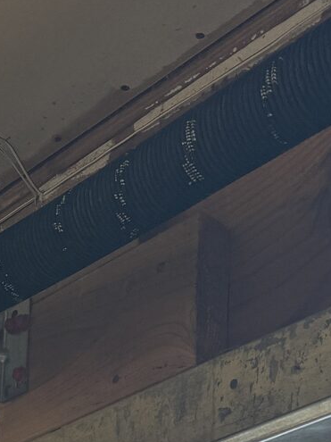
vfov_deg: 16.0
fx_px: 1237
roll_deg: -0.5
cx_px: 145
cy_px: 874
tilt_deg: +1.6
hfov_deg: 15.2
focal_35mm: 97
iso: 50
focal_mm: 6.86
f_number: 1.78
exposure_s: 1/136
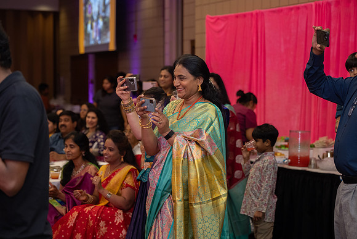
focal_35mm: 78
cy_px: 120
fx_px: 769
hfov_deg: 26.1
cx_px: 178
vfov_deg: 17.6
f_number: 3.5
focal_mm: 77
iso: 1000
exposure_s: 1/160
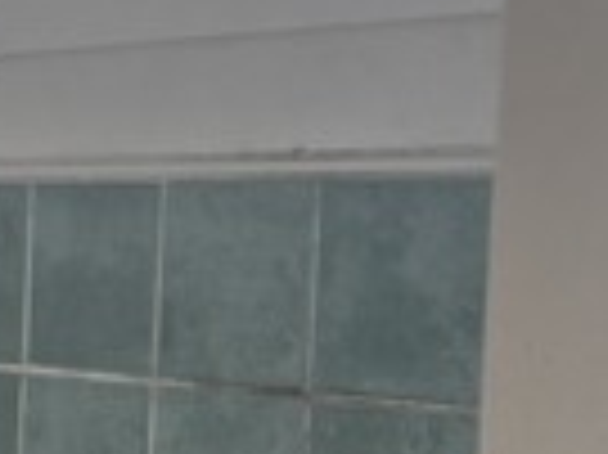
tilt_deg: -3.7
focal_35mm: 154
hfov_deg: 10.4
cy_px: 360
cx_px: -1004
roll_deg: -0.5
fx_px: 2702
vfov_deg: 9.6
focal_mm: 5.1
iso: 125
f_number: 1.6
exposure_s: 1/121
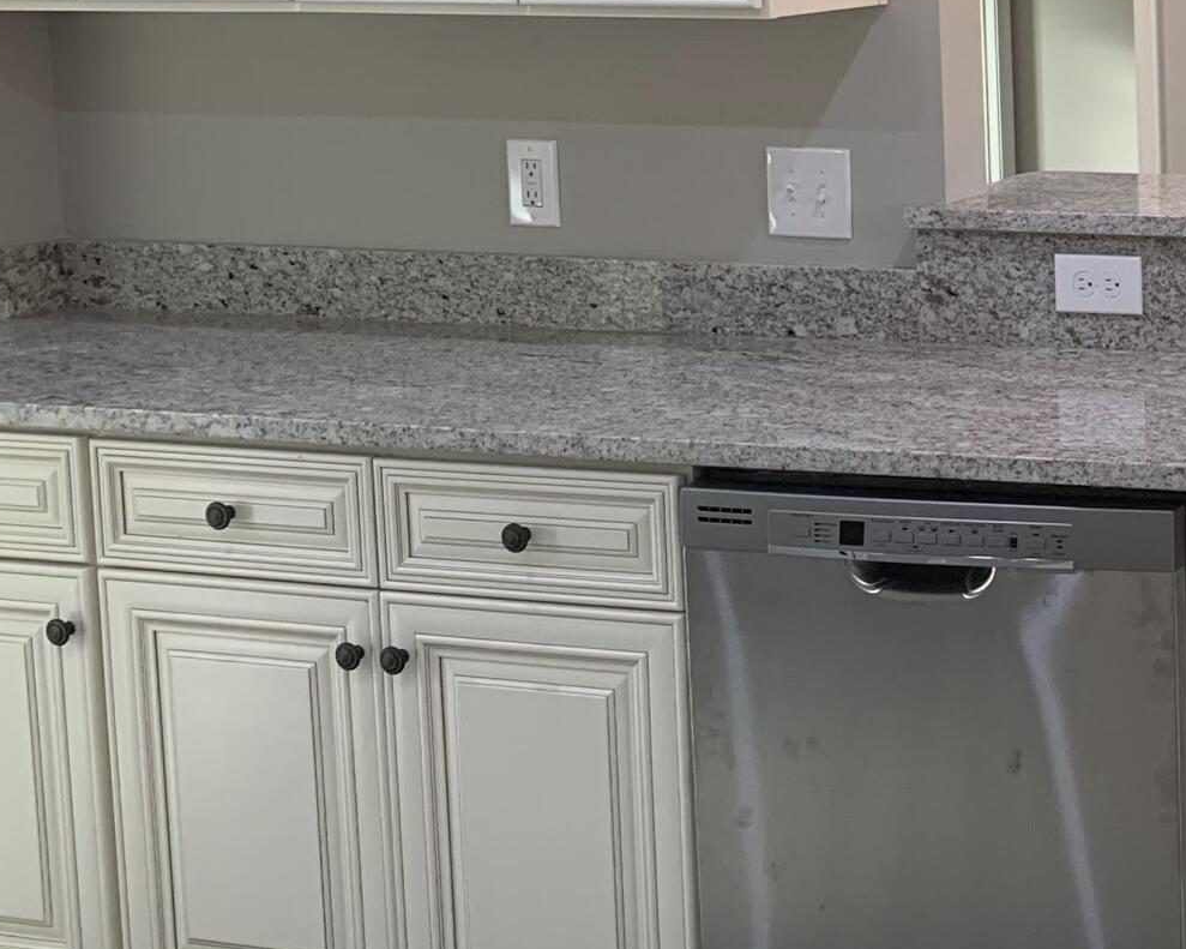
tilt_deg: -6.5
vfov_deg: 19.7
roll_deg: +0.2
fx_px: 2703
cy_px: 223
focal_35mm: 77
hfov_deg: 22.6
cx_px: 1453
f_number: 1.8
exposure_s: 1/120
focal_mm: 4.25
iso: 100
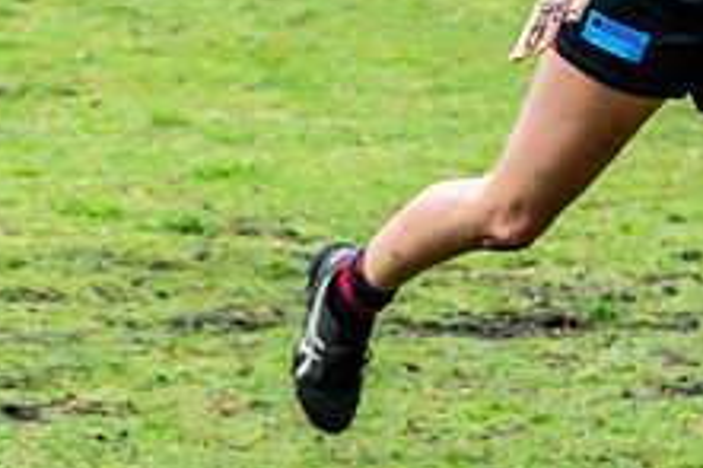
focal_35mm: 1529
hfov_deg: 1.3
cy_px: -35
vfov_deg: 0.9
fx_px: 29835
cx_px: 721
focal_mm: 350
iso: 1000
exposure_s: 1/1250
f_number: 7.1
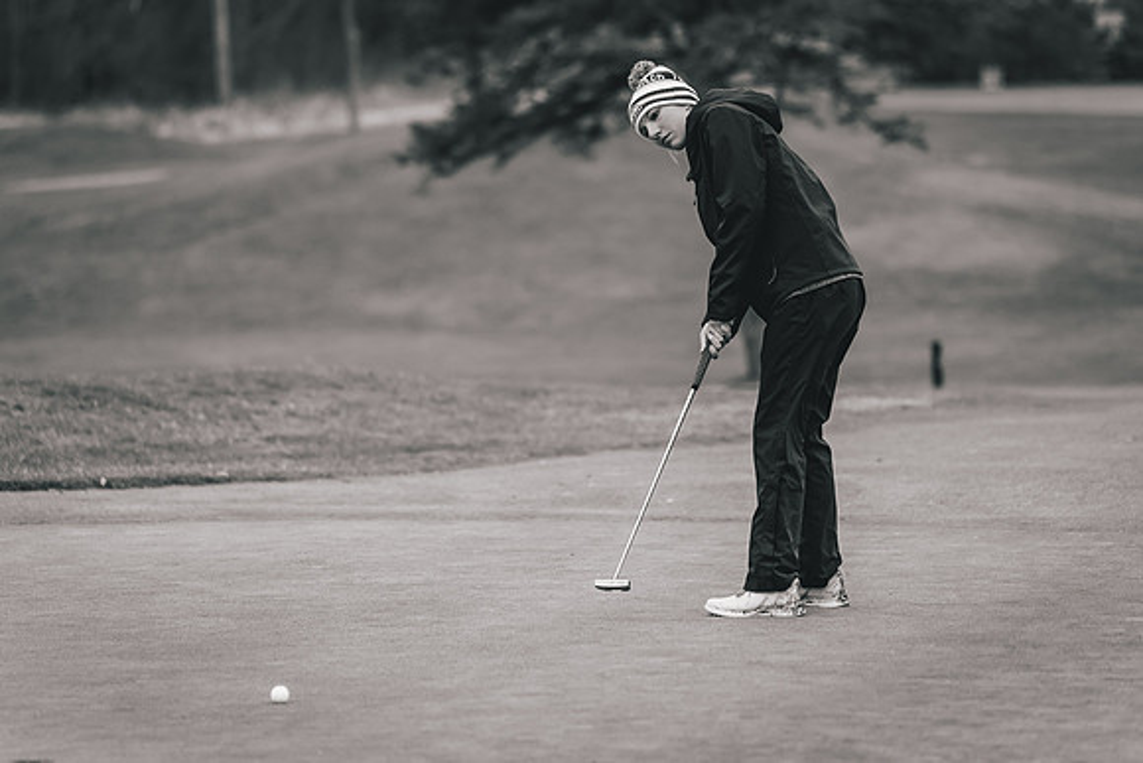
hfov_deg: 10.8
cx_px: 580
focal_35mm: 190
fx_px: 6046
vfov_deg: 7.2
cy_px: 297
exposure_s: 1/4000
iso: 640
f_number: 2.8
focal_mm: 150
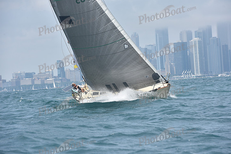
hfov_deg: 10.0
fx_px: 1322
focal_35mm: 206
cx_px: 117
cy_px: 78
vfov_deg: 6.7
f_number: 10
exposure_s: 1/800
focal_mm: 200
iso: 250
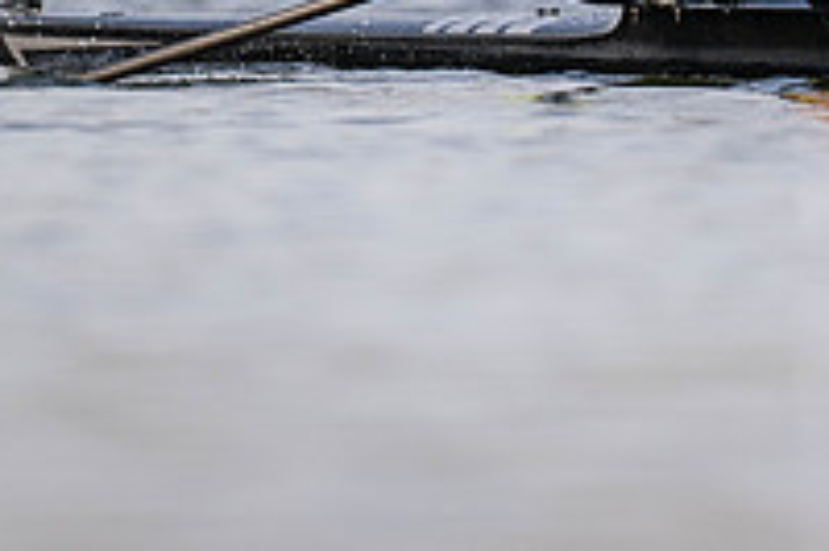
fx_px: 40126
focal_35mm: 1744
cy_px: -234
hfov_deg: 1.2
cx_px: 883
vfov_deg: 0.8
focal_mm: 600
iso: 320
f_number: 4
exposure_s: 1/2500
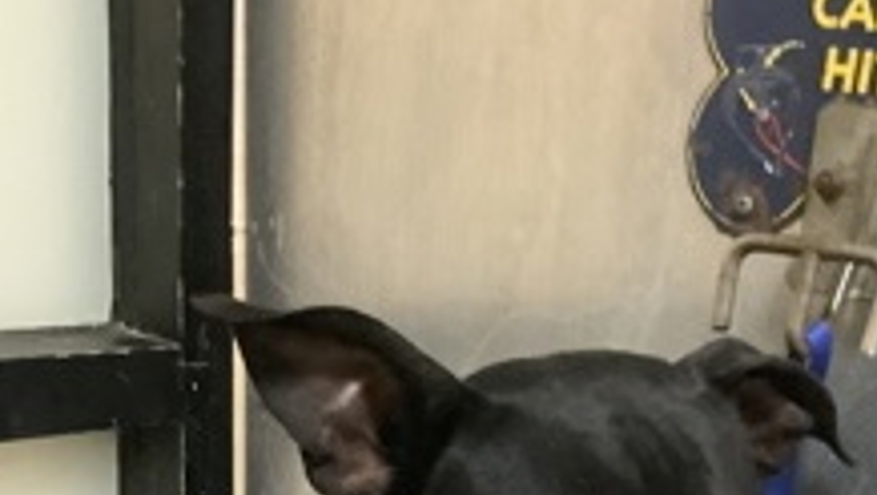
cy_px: 745
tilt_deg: -23.7
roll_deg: -4.4
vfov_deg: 16.8
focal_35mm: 65
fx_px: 1513
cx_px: 541
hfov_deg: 32.2
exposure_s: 1/20
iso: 640
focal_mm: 3.3
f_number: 2.4
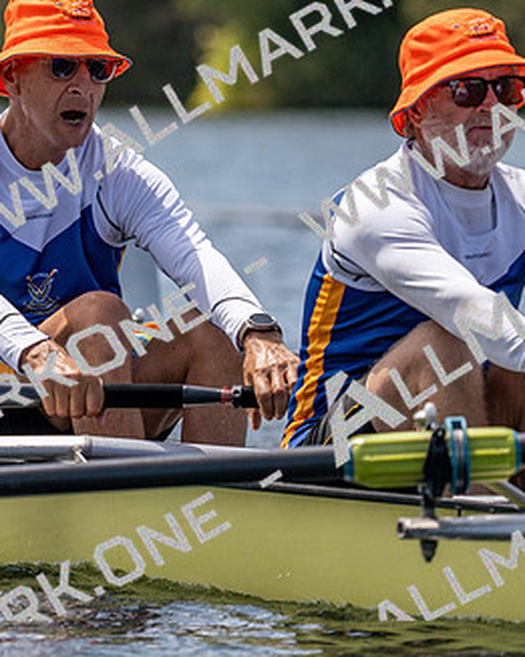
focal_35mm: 525
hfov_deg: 2.9
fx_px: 10211
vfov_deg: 3.7
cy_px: 276
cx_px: 153
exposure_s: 1/2000
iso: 250
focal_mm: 315
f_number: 6.3
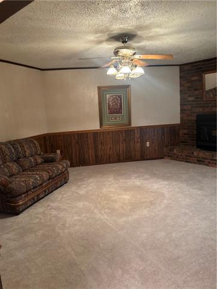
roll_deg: +2.5
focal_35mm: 26
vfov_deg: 67.3
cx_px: 108
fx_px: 217
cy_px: 144
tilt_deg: -8.7
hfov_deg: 53.1
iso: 400
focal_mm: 5.96
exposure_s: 1/60
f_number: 1.6
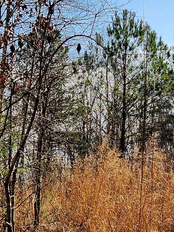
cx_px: 126
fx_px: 630
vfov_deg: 20.8
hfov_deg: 15.7
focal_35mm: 94
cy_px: 140
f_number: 1.8
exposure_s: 1/1667
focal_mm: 5.4
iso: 20
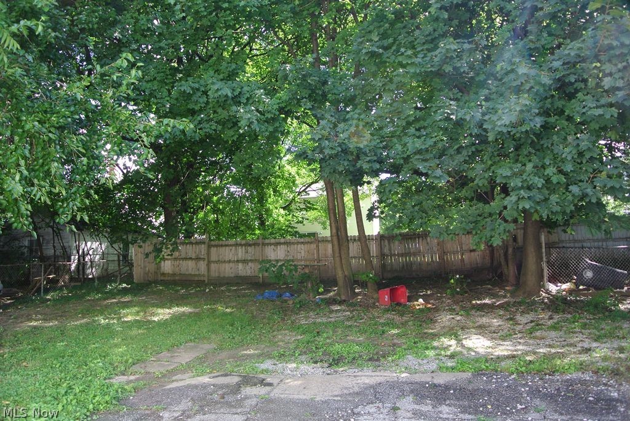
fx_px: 473
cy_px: 210
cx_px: 315
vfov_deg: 48.0
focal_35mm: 27
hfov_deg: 67.3
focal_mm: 10
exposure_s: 1/60
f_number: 3.5
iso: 100
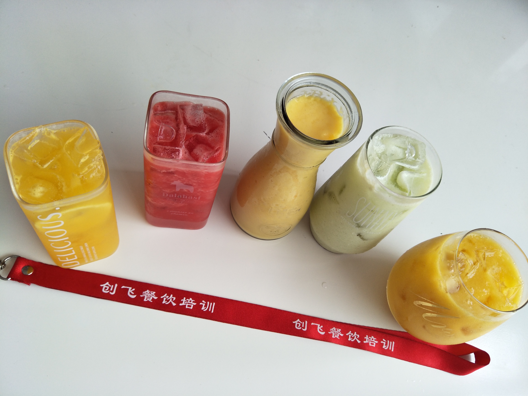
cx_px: 264
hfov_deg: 71.6
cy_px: 198
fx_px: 366
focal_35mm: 24
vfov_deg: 56.8
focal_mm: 4.1
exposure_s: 1/169
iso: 33
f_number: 1.7
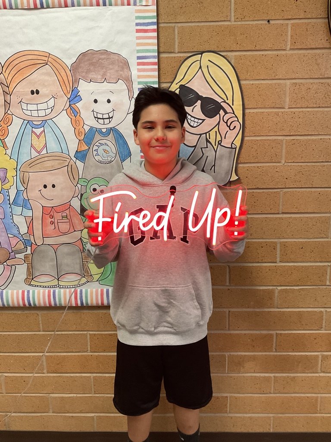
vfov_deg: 61.7
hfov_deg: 48.2
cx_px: 166
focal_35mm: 29
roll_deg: +0.6
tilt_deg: -12.4
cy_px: 221
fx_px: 370
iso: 160
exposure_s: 1/60
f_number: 1.8
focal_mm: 3
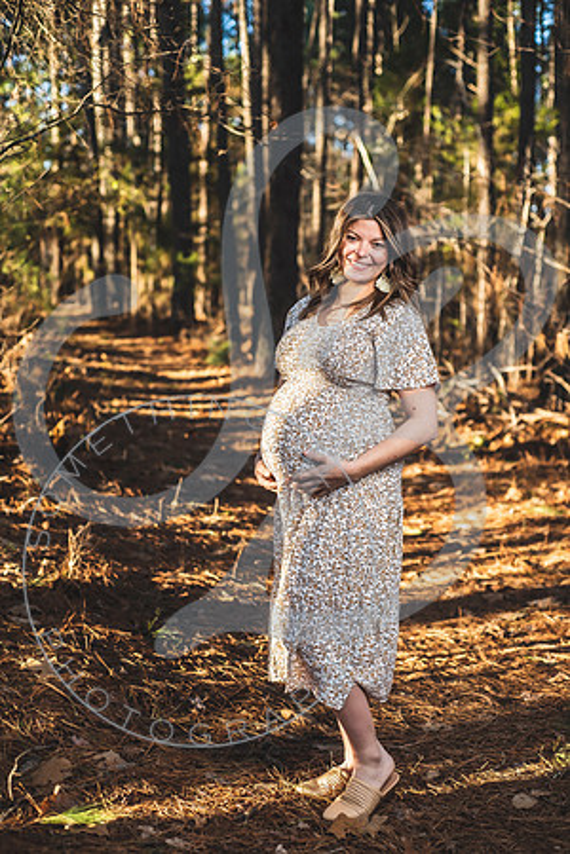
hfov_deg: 27.0
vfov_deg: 39.6
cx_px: 285
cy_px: 427
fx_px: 1187
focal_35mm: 50
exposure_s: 1/200
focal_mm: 50
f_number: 2.8
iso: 100
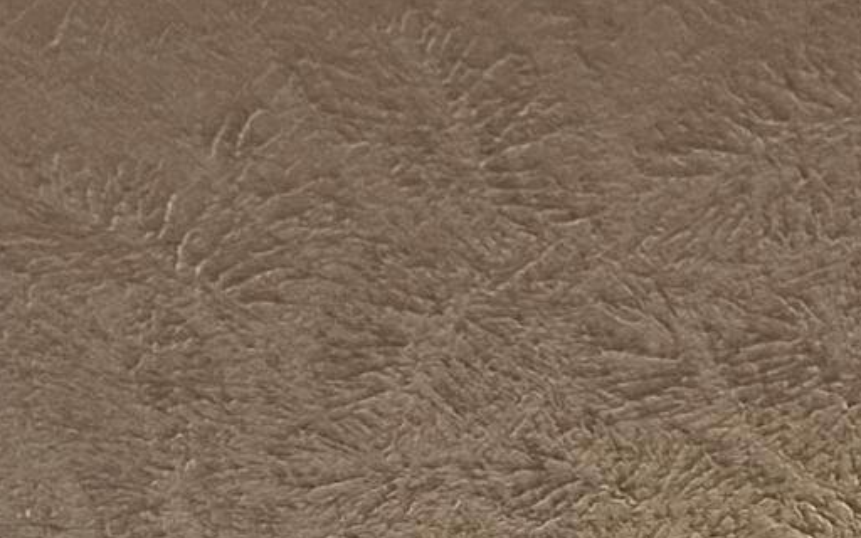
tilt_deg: +0.1
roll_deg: +1.2
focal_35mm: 87
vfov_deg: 10.8
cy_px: 1550
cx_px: 543
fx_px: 2041
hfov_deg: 23.7
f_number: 2.2
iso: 160
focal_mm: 2.22
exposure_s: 1/60
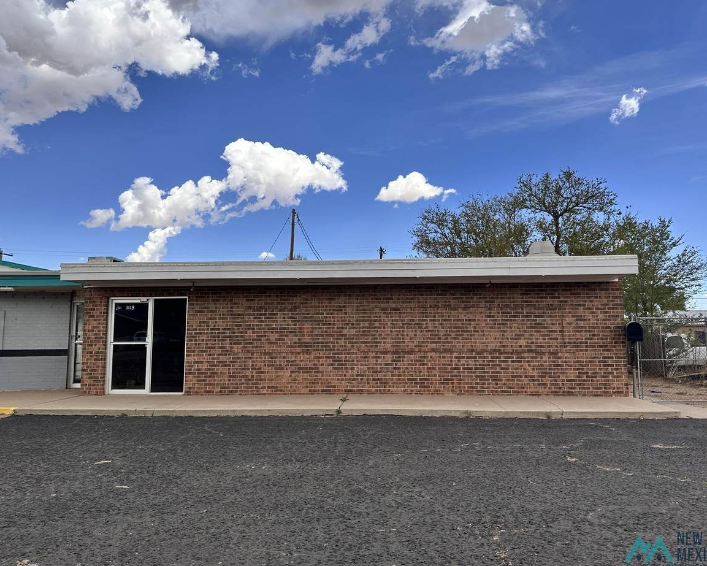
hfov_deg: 66.0
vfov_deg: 54.9
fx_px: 544
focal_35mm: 26
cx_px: 355
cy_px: 275
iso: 80
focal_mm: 6.86
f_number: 1.78
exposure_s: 1/2882
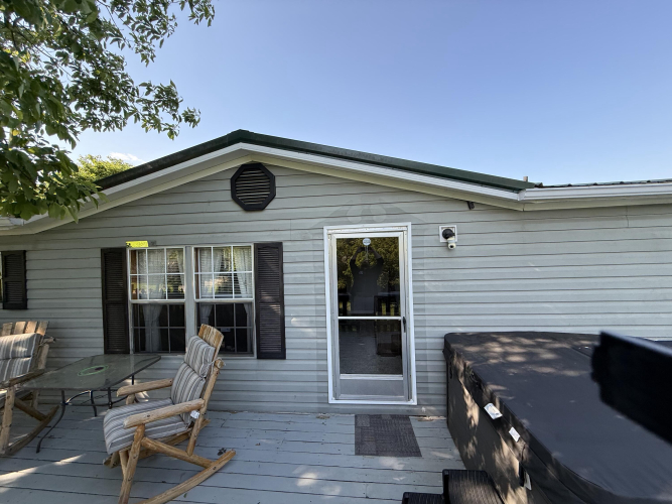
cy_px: 252
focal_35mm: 14
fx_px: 272
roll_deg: +2.4
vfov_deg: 85.7
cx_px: 336
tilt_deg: +0.8
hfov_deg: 102.1
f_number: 2.2
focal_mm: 2.22
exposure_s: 1/294
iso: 64
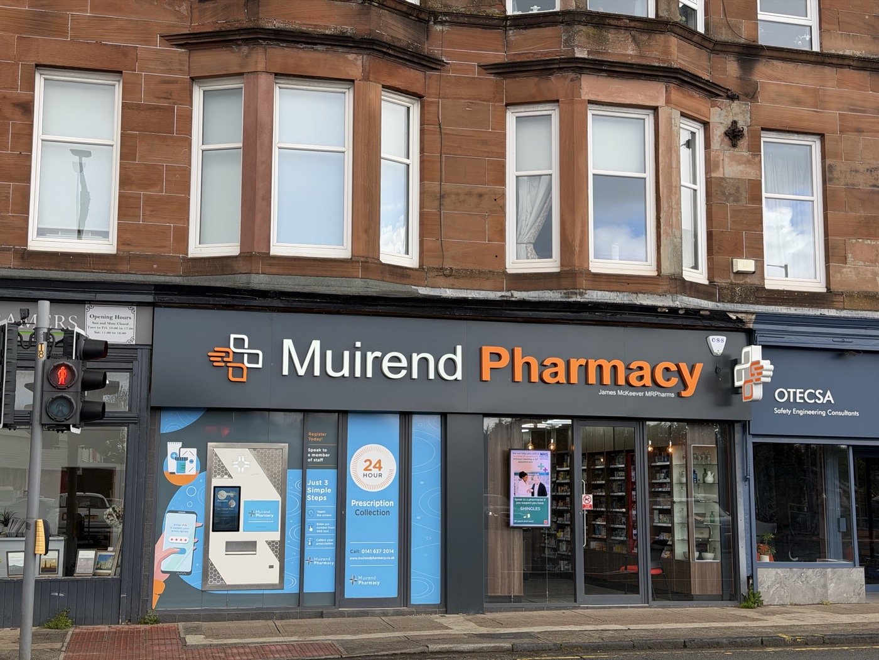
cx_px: 440
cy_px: 330
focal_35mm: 48
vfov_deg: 30.3
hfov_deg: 39.7
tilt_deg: +8.6
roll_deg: -0.8
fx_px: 1219
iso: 64
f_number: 1.78
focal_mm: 6.76
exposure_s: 1/794
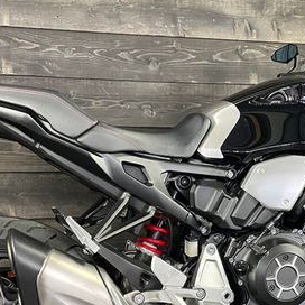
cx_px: 177
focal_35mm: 54
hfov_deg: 31.6
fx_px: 538
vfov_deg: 31.2
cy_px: 219
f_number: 1.6
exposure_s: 1/50
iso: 400
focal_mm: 4.2
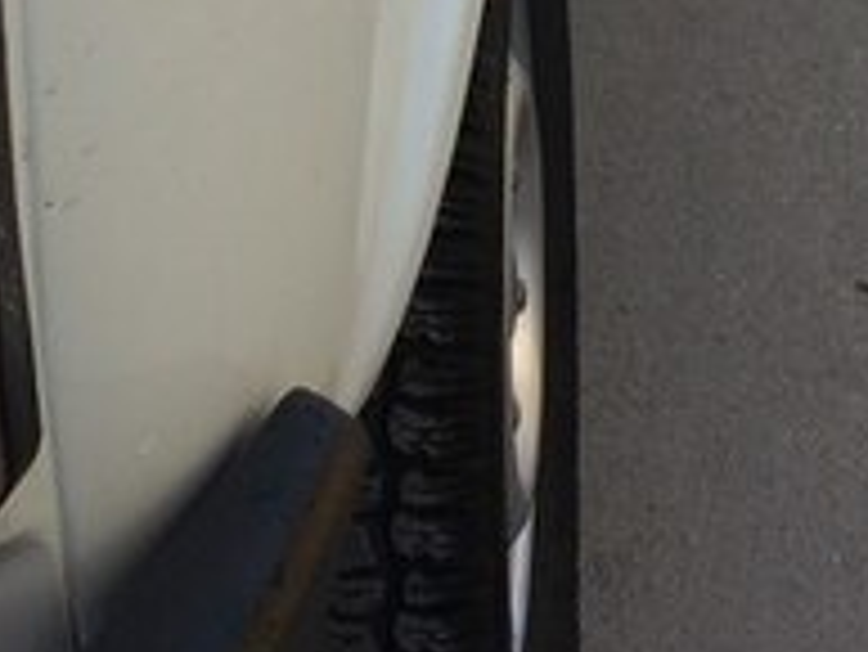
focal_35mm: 99
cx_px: 504
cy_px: -339
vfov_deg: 14.0
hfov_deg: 19.8
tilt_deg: -15.0
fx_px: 2484
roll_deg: +3.1
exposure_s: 1/406
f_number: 2.2
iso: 32
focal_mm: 4.15
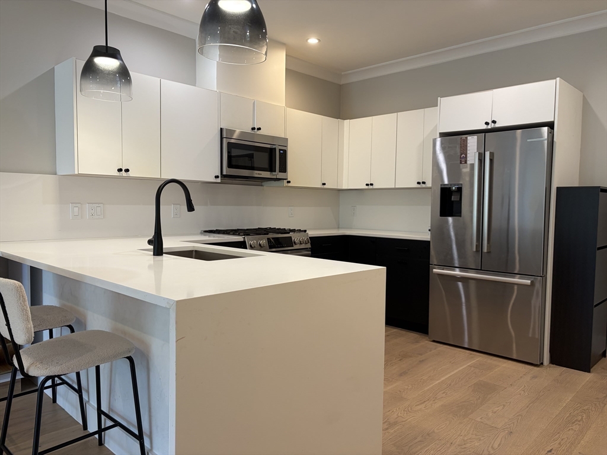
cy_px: 228
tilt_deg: -3.0
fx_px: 456
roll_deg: -0.6
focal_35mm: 26
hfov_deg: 67.3
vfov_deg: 53.1
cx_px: 304
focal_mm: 5.96
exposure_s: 1/60
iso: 64
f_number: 1.6
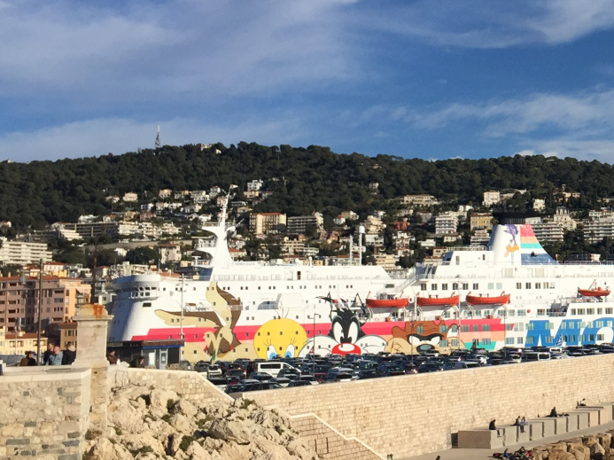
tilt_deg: +7.4
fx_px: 1188
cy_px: 165
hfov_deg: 26.7
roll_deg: +0.8
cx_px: 672
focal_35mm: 67
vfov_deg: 21.8
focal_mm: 4.15
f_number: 2.2
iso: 32
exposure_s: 1/3597
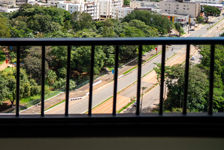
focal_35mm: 50
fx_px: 311
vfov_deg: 25.5
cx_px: -38
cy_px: -3
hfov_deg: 33.2
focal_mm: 20
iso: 250
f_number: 2.8
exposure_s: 1/4000
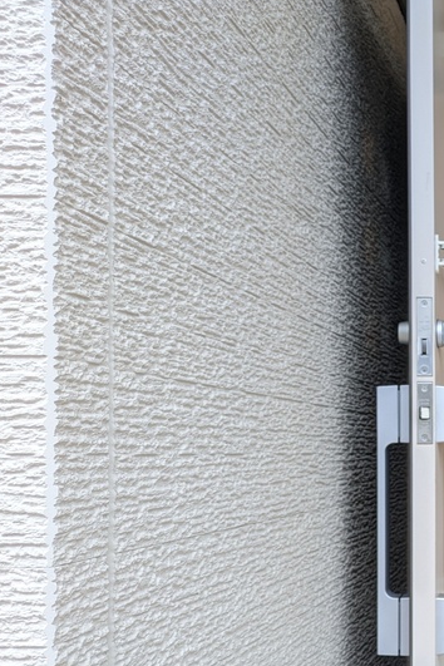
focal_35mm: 47
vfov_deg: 41.4
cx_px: 587
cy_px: 440
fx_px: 869
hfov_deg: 24.7
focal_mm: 5.43
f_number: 1.89
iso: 106
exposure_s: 1/100
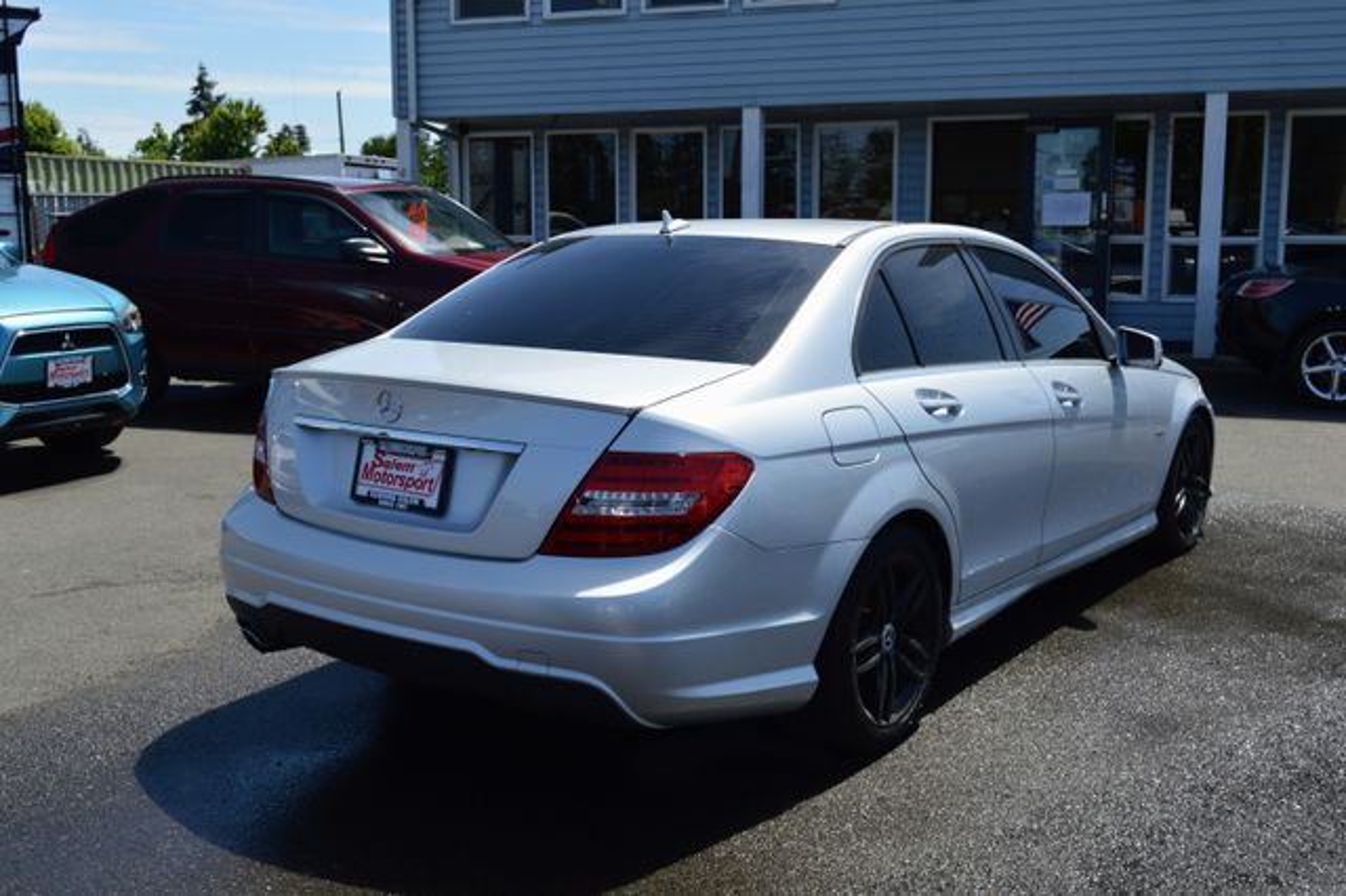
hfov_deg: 53.2
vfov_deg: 36.8
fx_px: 1345
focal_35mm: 36
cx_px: 673
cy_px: 448
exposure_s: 1/250
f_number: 8
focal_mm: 24
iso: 100
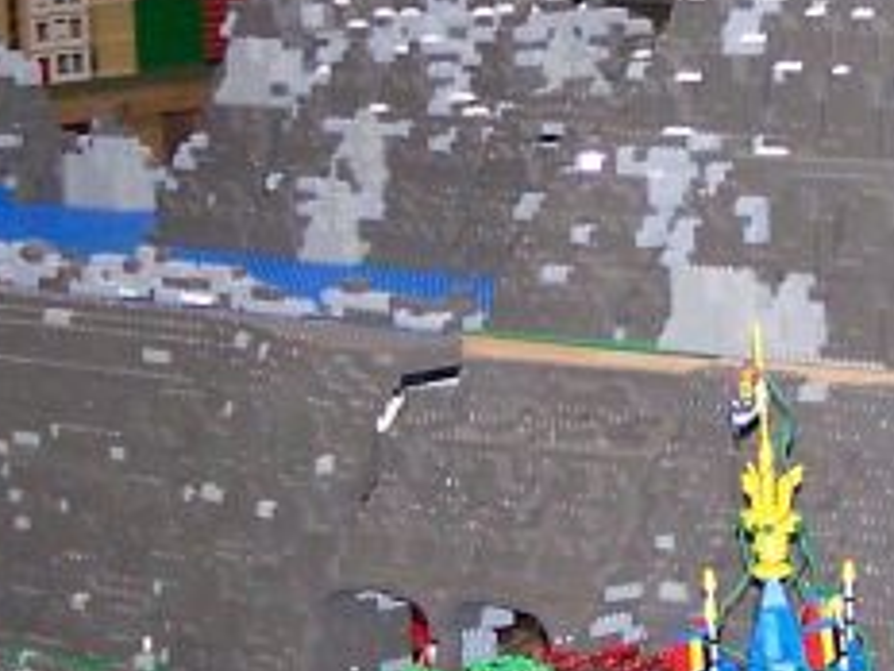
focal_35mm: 168
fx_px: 4339
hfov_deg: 11.7
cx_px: 802
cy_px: 247
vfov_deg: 8.8
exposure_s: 1/60
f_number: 2.8
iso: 140
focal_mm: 6.3
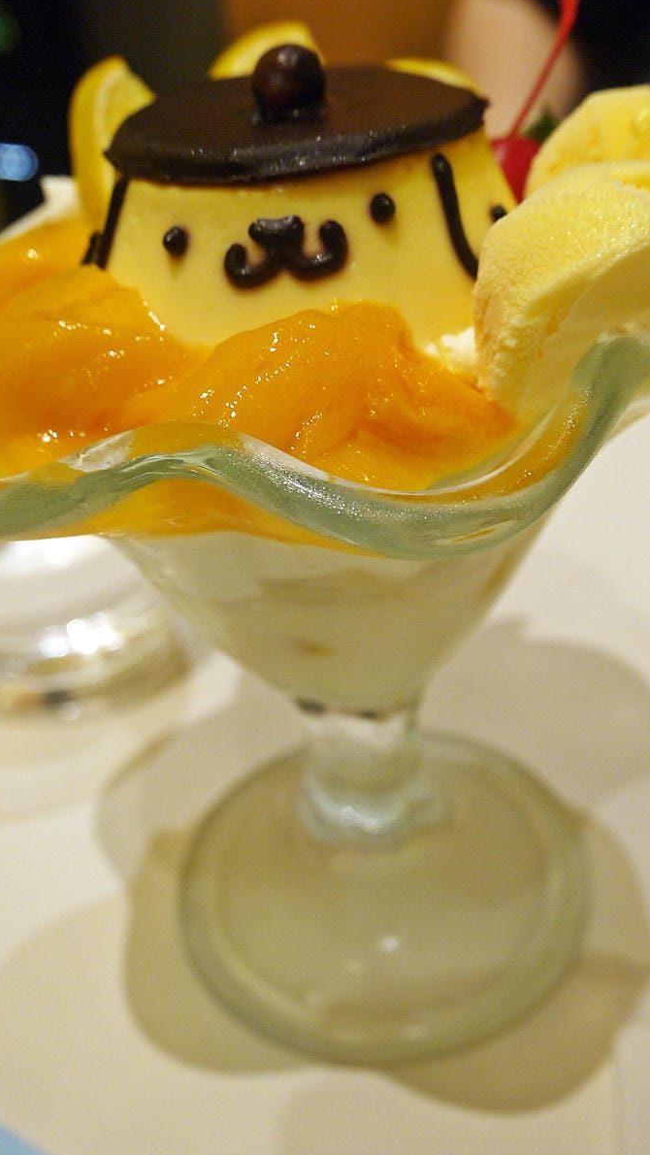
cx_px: 323
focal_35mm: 41
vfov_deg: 49.4
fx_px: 1255
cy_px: 540
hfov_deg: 29.0
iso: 320
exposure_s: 1/60
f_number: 3.5
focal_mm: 14
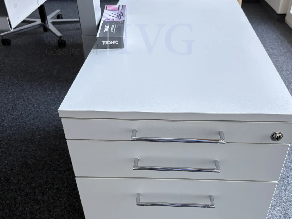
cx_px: 165
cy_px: 145
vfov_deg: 39.2
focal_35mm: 36
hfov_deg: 51.2
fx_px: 304
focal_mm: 5.96
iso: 100
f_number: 1.6
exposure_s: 1/121
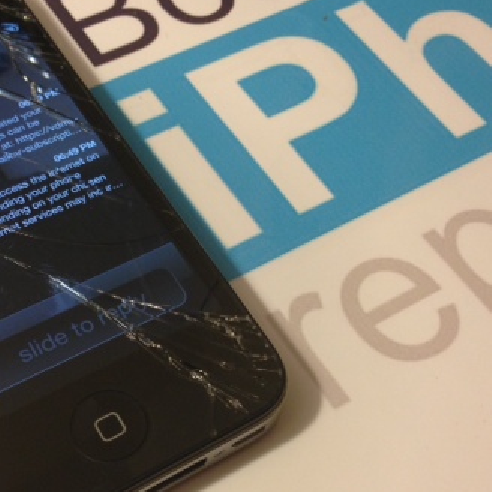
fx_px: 917
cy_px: 272
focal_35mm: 57
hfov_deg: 29.9
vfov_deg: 30.0
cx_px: 180
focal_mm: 4.13
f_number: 2.4
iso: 160
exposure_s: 1/20
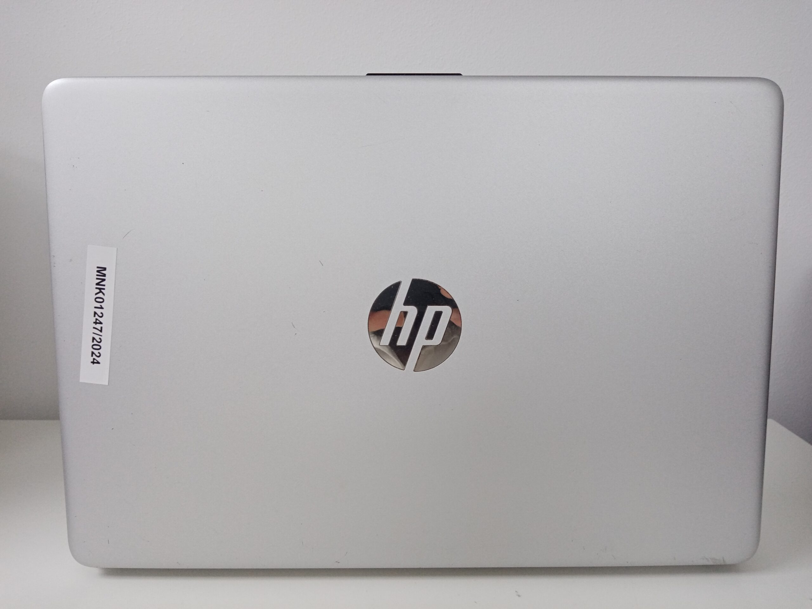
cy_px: 304
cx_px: 406
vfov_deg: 53.1
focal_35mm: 26
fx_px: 610
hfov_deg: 67.3
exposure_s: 1/50
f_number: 1.8
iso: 138
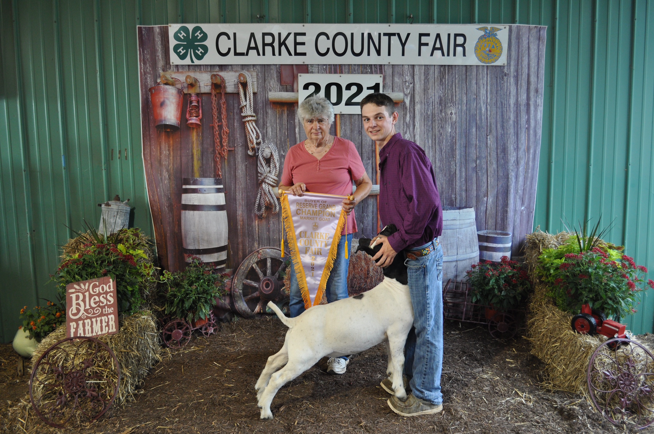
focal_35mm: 33
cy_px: 217
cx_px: 327
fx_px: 599
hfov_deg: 57.3
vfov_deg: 39.9
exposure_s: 1/60
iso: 640
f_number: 4
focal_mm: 22
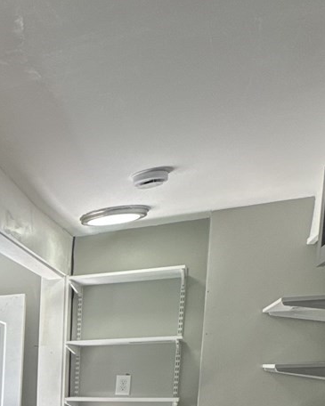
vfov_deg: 35.0
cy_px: 441
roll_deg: +2.2
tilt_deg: -6.3
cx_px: -186
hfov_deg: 24.1
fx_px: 553
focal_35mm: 46
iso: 50
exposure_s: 1/120
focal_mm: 2.22
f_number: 2.2
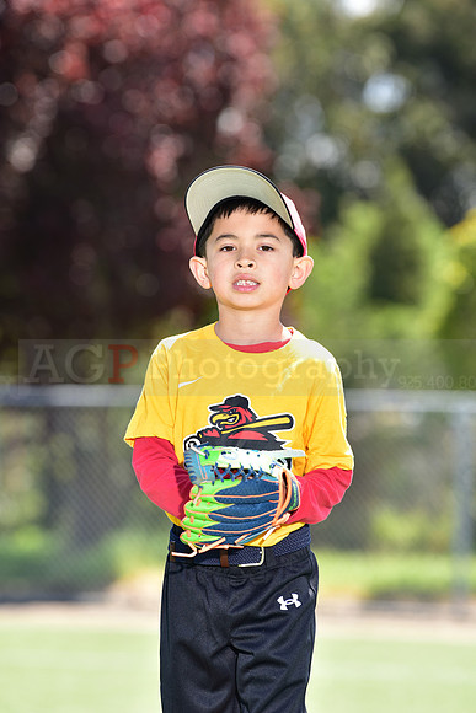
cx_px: 238
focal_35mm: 200
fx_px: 3964
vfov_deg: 10.3
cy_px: 356
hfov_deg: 6.9
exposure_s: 1/200
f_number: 4.5
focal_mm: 200
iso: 80
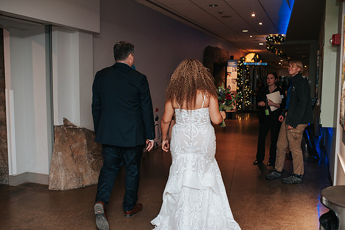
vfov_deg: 36.9
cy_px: 115
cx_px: 172
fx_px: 345
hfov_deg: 53.1
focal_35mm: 36
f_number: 2.8
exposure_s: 1/200
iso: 1000
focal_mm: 35
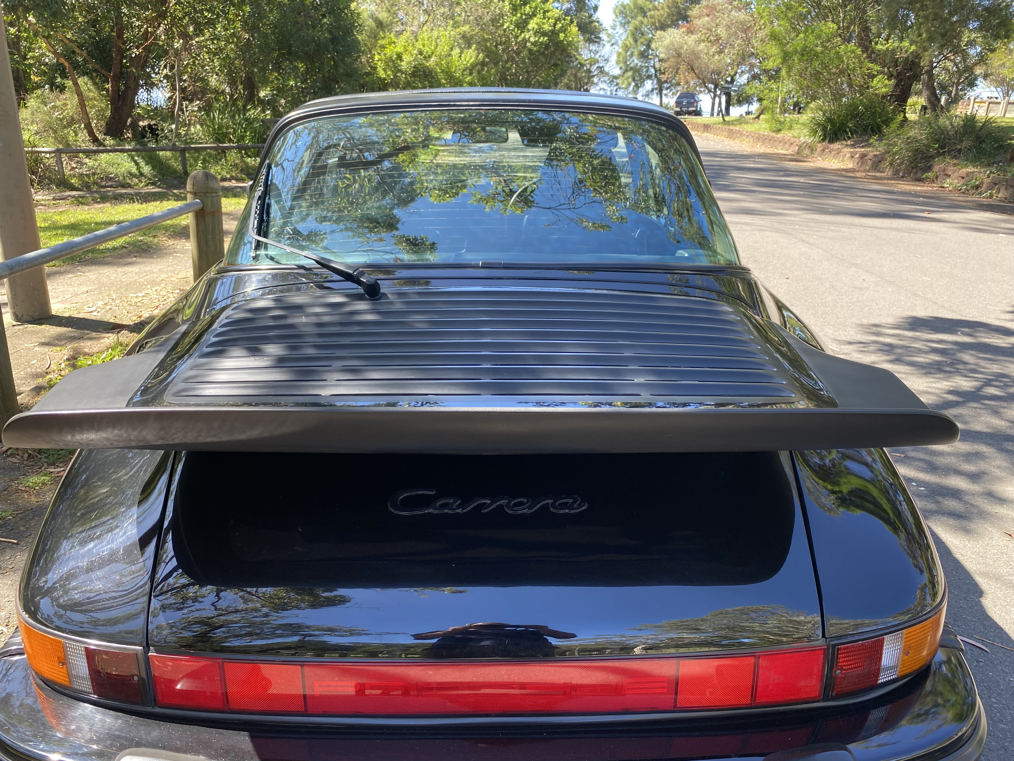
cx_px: 507
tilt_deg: -20.4
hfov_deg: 67.3
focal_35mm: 26
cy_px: 380
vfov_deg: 53.1
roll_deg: -3.0
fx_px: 762
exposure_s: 1/198
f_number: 1.8
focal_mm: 4.25
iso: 32
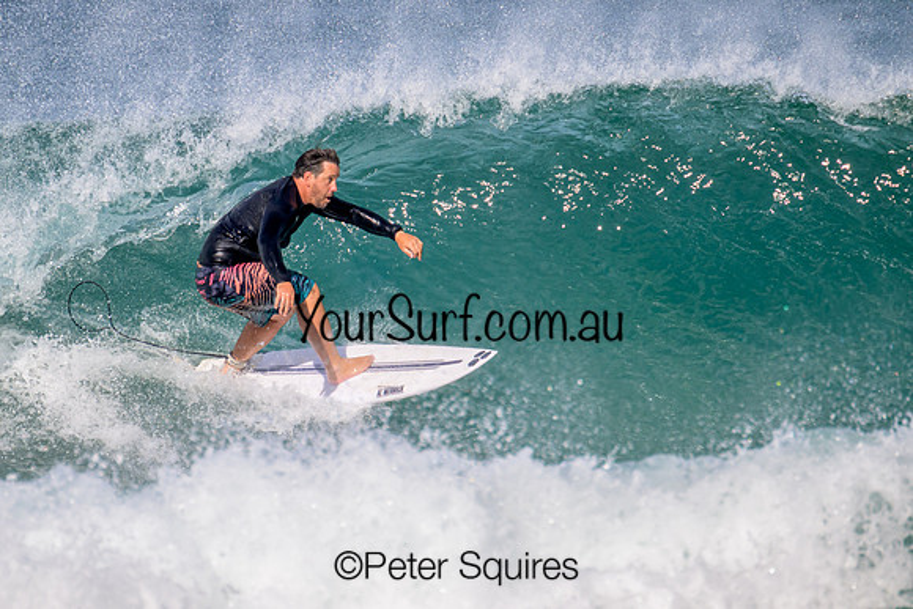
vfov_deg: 1.4
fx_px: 24359
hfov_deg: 2.1
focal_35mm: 960
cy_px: 298
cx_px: 365
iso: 800
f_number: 11
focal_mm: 800
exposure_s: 1/2000
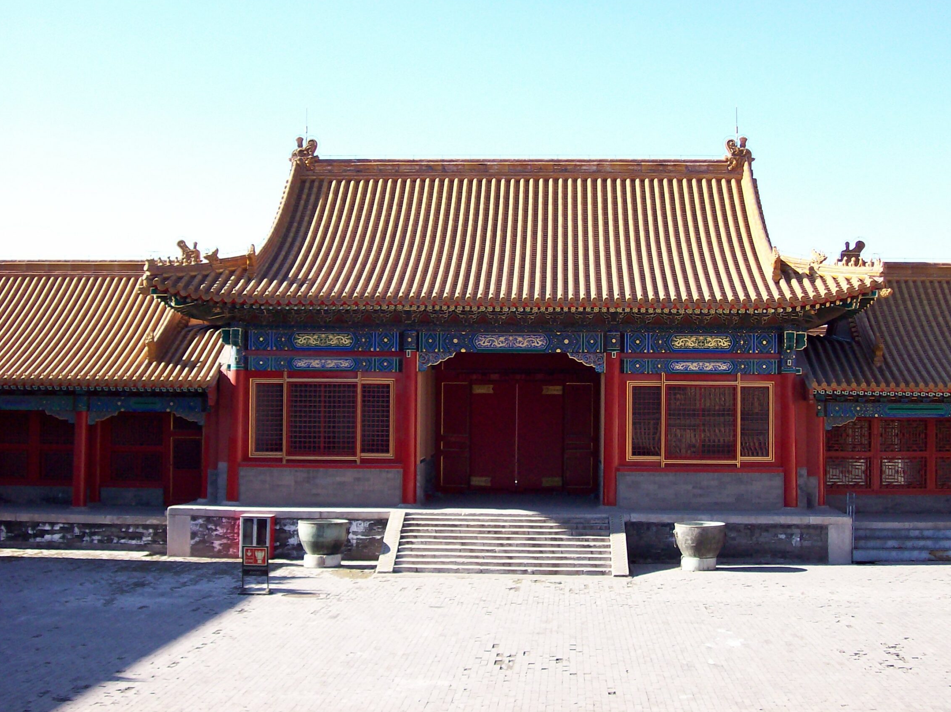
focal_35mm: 51
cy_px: 313
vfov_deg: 28.5
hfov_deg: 37.5
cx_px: 515
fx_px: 1400
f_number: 3
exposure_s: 1/556
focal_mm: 7.6
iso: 80
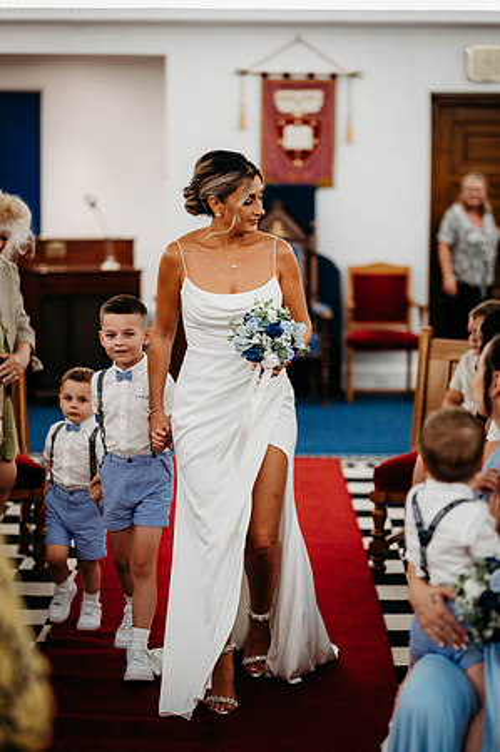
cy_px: 376
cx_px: 250
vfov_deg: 23.9
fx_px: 1775
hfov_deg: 16.0
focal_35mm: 85
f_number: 1.8
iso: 900
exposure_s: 1/200
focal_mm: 85
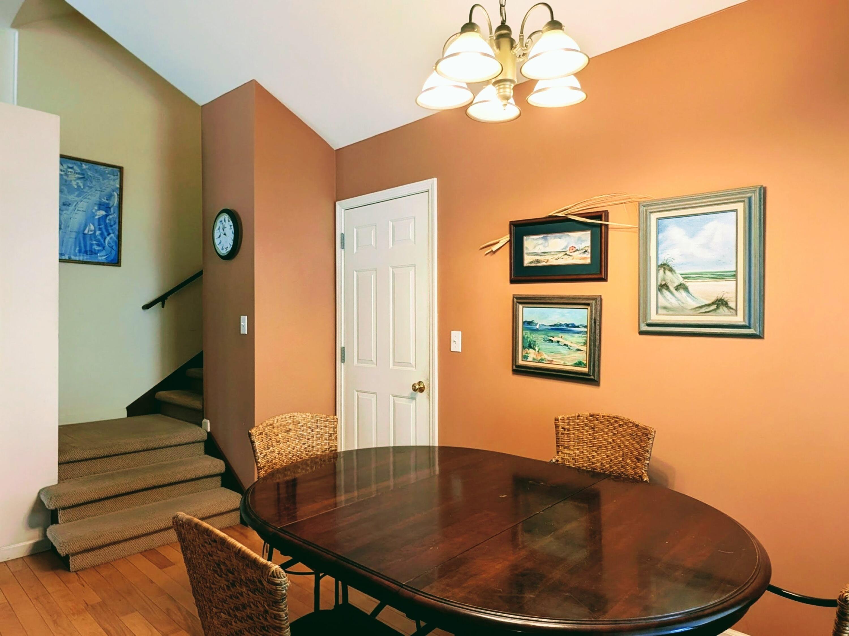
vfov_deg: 78.1
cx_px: 424
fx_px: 392
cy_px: 318
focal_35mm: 16
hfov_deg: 94.5
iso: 49
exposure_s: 1/30
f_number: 2.2
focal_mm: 2.22
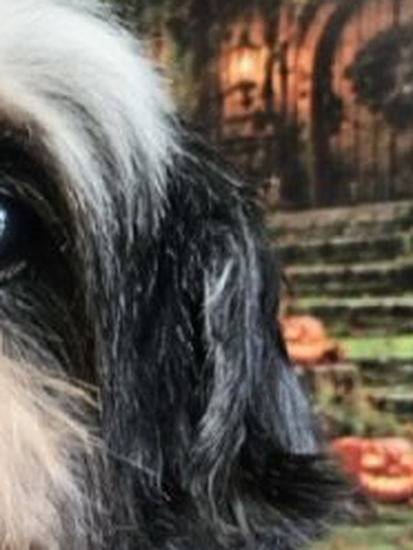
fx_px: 1511
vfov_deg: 19.7
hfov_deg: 15.0
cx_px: -93
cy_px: 608
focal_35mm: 95
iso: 100
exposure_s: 1/120
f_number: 1.8
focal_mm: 5.4
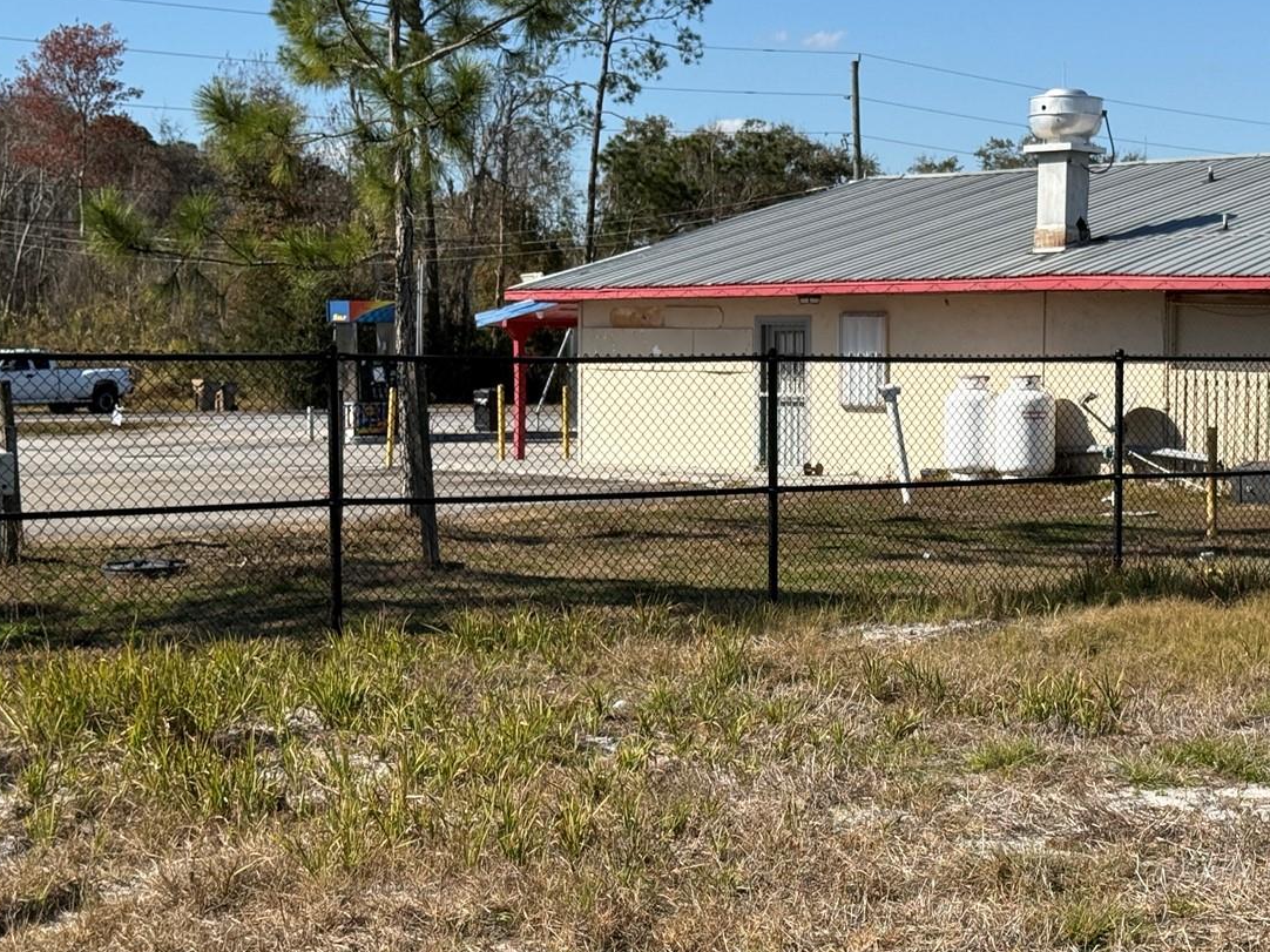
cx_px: 885
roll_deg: -0.3
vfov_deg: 20.7
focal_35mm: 71
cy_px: 519
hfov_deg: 27.2
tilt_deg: -2.2
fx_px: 2604
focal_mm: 6.76
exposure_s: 1/4587
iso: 64
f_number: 1.78
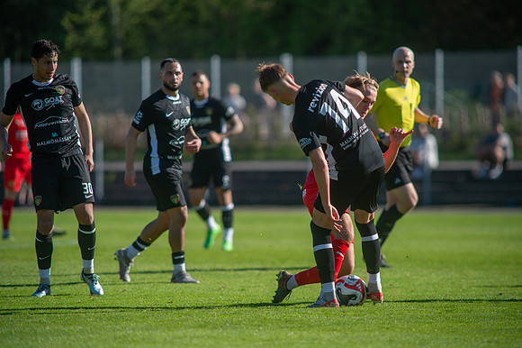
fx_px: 6086
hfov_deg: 4.9
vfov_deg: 3.3
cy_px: 174
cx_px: 261
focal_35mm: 420
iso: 250
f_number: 4
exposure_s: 1/1600
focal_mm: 420
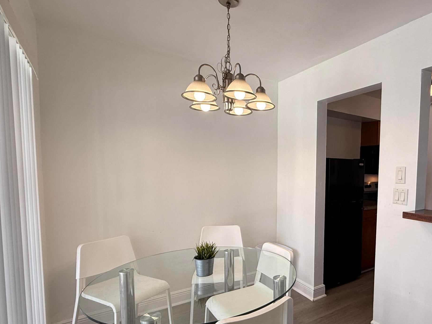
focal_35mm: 22
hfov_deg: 73.0
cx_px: 303
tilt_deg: -4.5
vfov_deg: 60.7
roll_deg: -0.7
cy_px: 190
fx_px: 275
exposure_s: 1/120
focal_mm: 2.22
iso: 50
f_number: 2.2
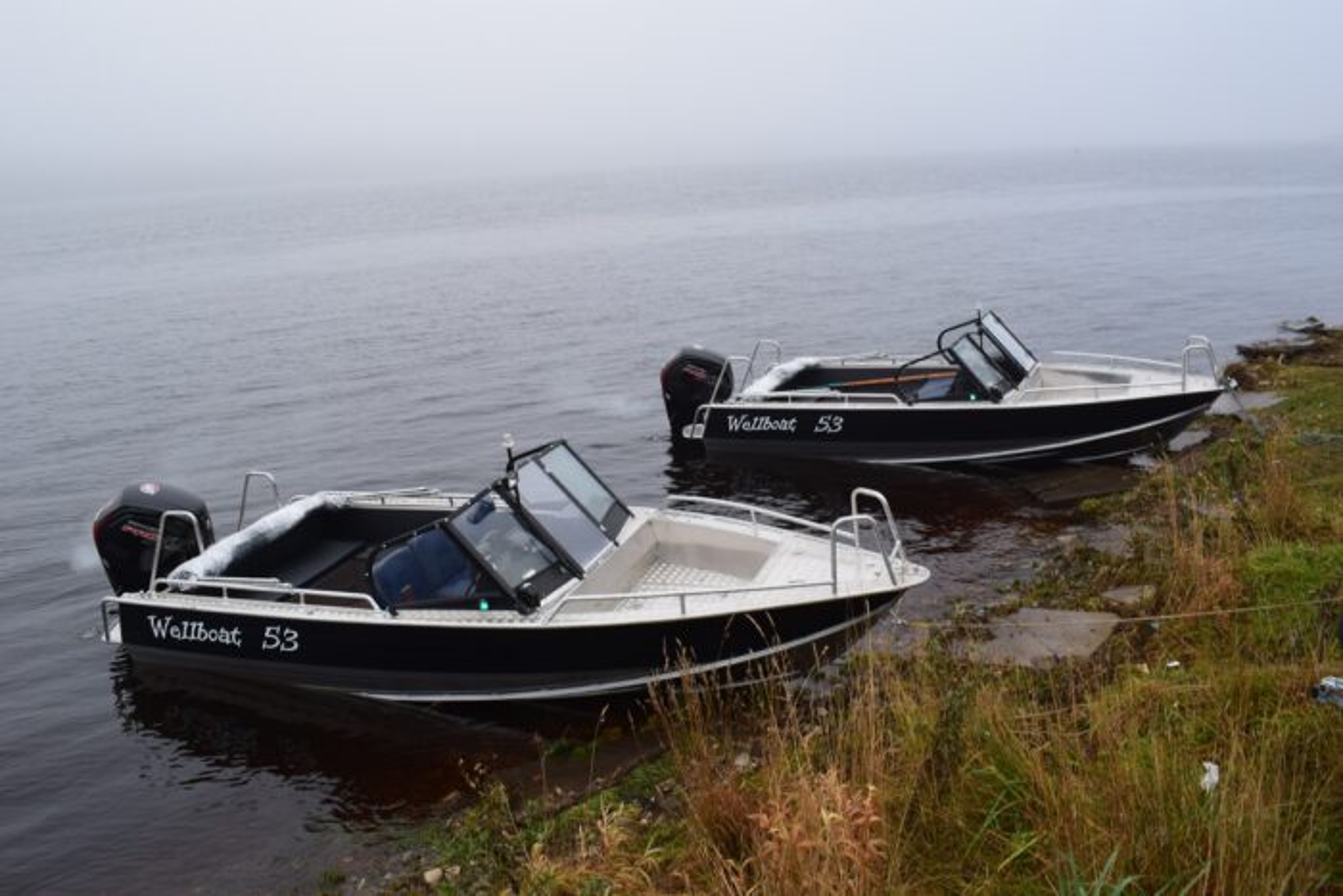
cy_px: 448
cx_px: 672
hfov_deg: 61.9
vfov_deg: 43.6
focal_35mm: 30
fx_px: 1119
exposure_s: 1/100
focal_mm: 20
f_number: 9
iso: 400
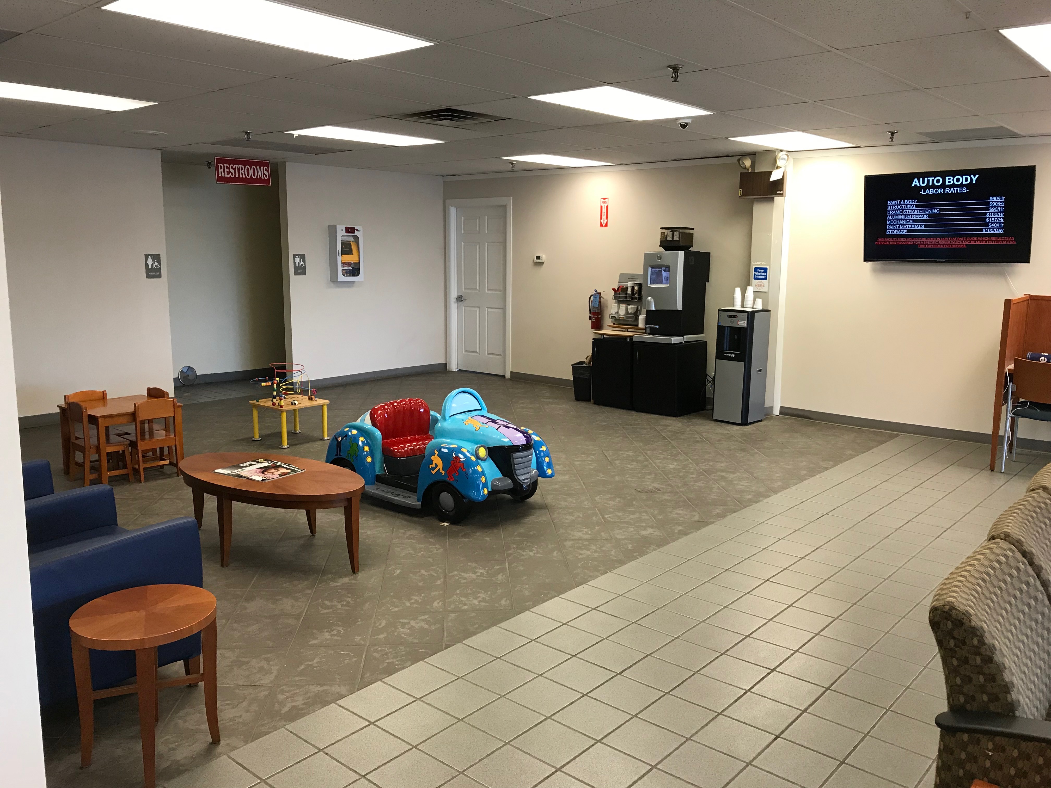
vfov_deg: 49.7
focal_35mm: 28
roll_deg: -0.3
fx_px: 850
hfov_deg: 63.4
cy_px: 394
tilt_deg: -8.5
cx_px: 526
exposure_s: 1/30
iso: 32
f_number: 1.8
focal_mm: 3.99
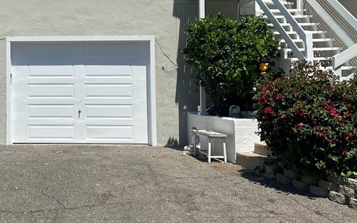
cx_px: 9
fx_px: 554
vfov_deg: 22.5
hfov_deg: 33.0
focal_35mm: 57
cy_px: 60
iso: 32
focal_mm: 4.25
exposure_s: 1/4808
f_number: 1.8
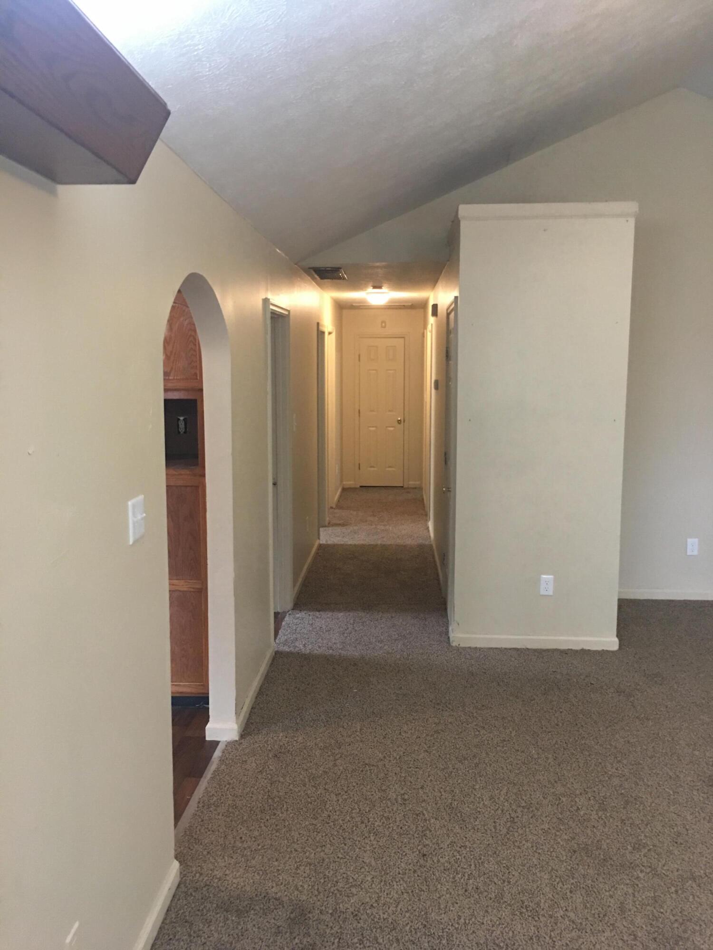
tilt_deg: -7.4
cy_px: 475
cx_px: 356
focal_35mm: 29
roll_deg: +0.2
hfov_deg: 48.2
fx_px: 796
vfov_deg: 61.7
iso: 100
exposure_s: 1/10
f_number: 2.2
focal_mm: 4.15
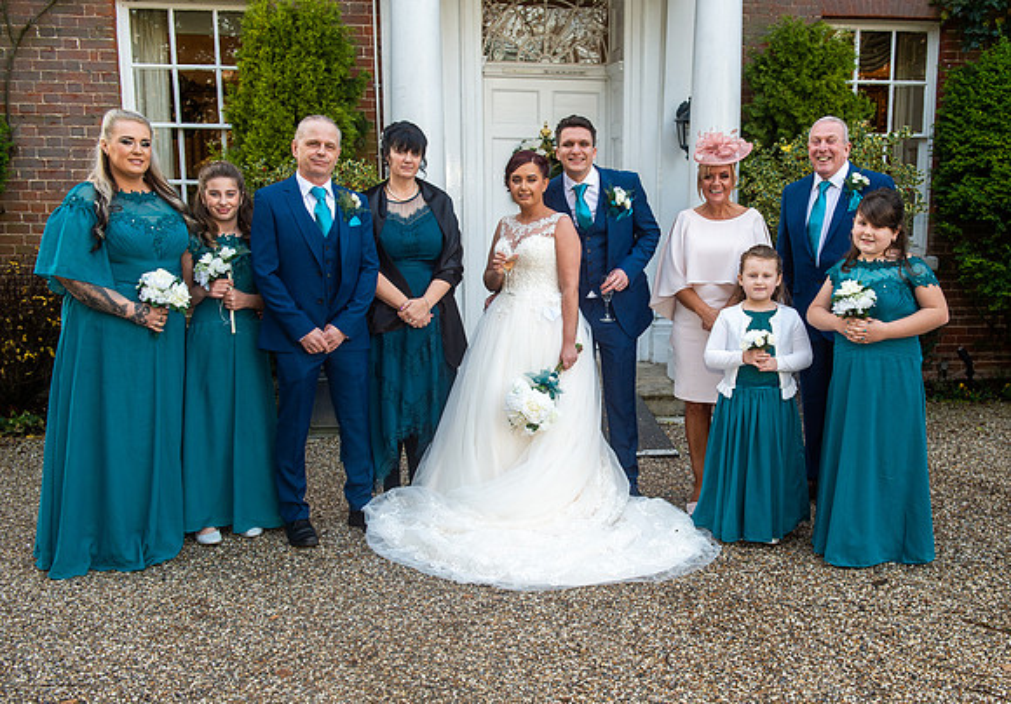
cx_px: 584
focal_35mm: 37
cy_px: 373
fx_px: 1041
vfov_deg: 37.4
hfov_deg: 51.6
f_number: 4.5
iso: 640
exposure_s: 1/200
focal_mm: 32
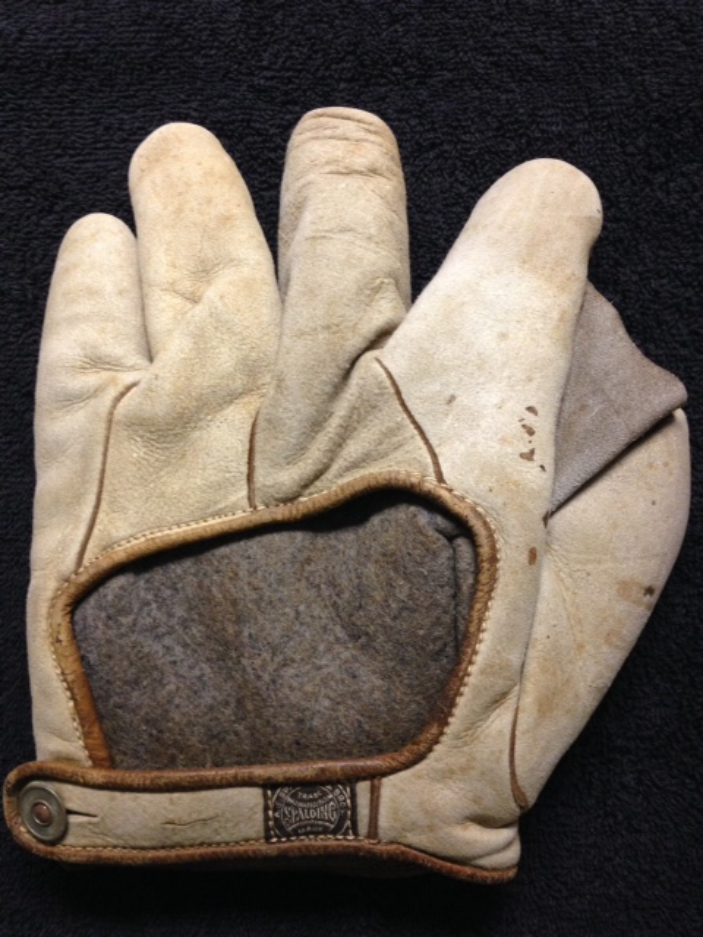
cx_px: 352
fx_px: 894
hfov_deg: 42.9
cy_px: 468
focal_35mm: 33
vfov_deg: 55.4
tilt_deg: -81.8
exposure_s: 1/20
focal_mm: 4.12
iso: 160
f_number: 2.4
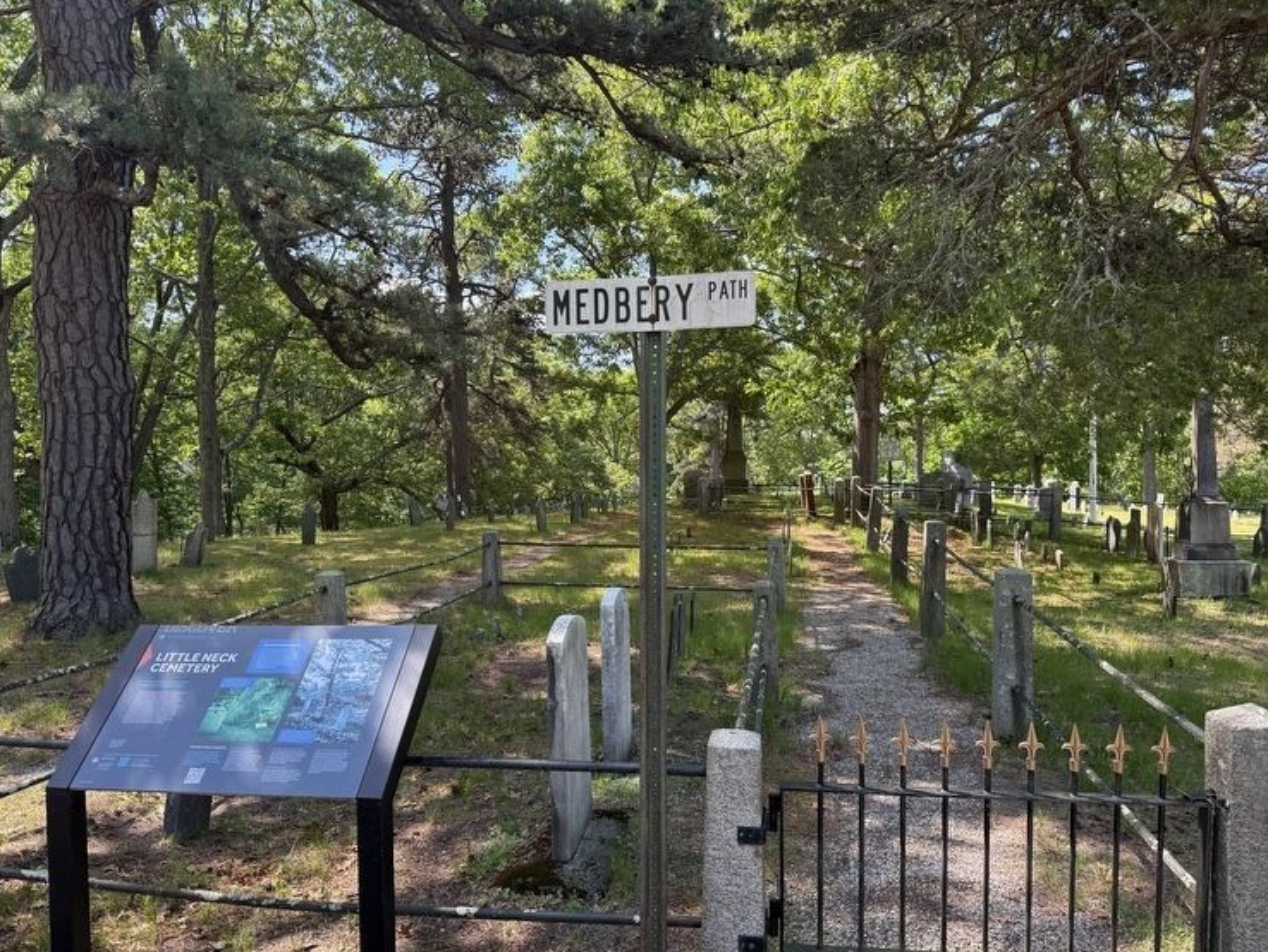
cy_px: 505
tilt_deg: -1.4
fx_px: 953
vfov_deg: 53.1
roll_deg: +0.6
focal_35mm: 26
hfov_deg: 67.3
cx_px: 643
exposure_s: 1/584
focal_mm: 6.76
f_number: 1.78
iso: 100
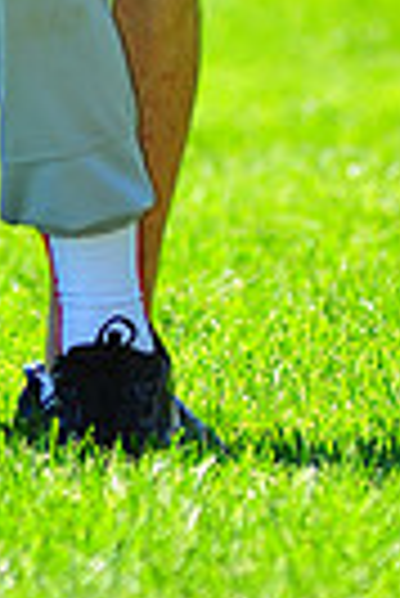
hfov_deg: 1.8
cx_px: -306
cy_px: -369
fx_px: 13032
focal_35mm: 784
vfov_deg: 2.6
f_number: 4.5
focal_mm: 180
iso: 200
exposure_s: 1/500
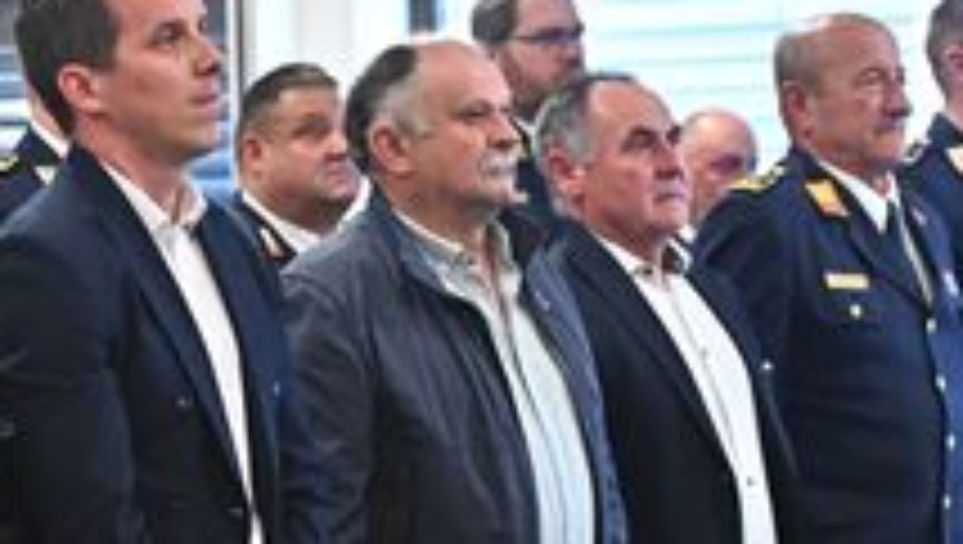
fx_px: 3937
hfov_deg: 13.9
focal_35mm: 154
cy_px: 360
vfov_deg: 7.9
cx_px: 248
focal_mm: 70
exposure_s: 1/160
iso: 5000
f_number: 4
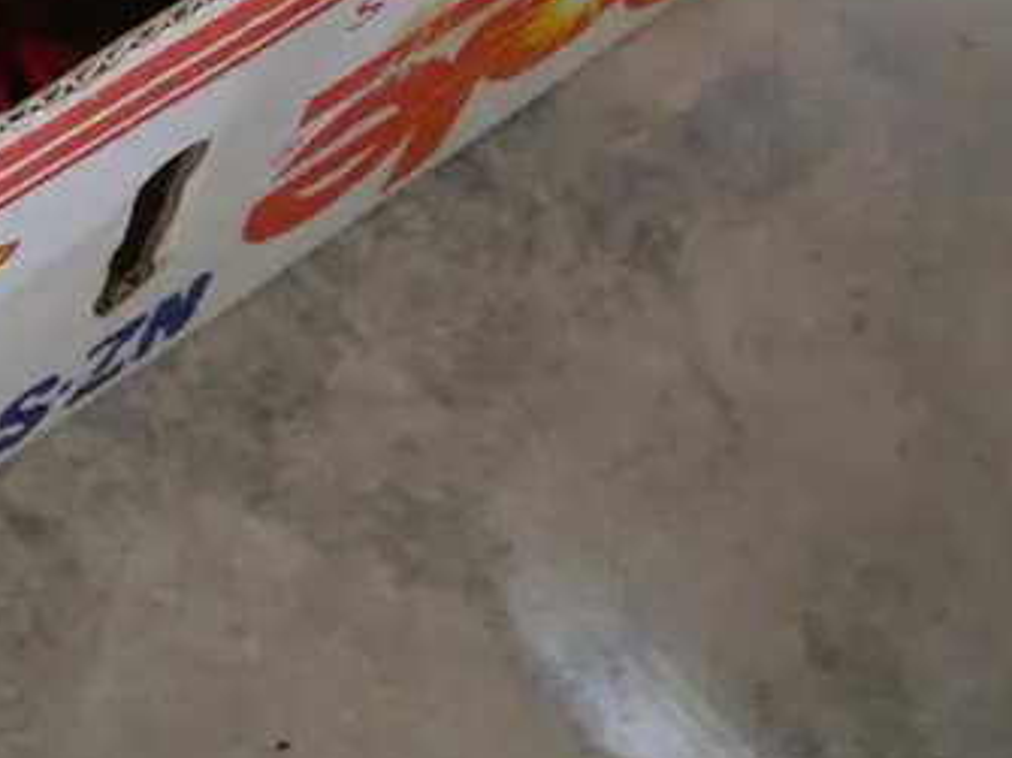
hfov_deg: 17.4
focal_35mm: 104
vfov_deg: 13.4
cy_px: -382
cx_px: -411
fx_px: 3039
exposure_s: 1/30
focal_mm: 17
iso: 3200
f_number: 4
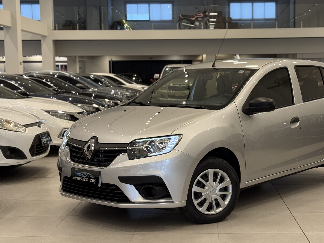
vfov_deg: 23.6
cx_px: 201
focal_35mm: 62
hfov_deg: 31.1
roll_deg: +0.9
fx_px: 580
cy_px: 122
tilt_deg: -4.7
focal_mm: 6.76
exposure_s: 1/60
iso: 160
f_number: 1.78
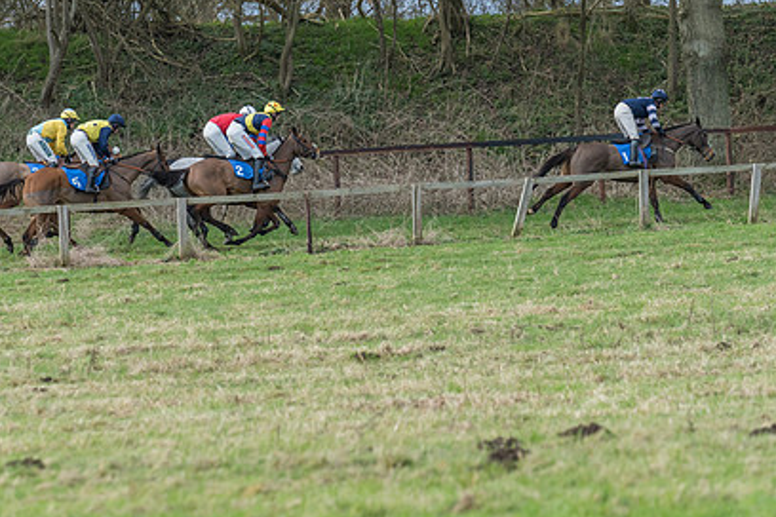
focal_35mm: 368
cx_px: 382
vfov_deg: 3.7
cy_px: 162
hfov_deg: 5.6
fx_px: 7932
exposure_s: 1/1000
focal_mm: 200
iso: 800
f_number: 4
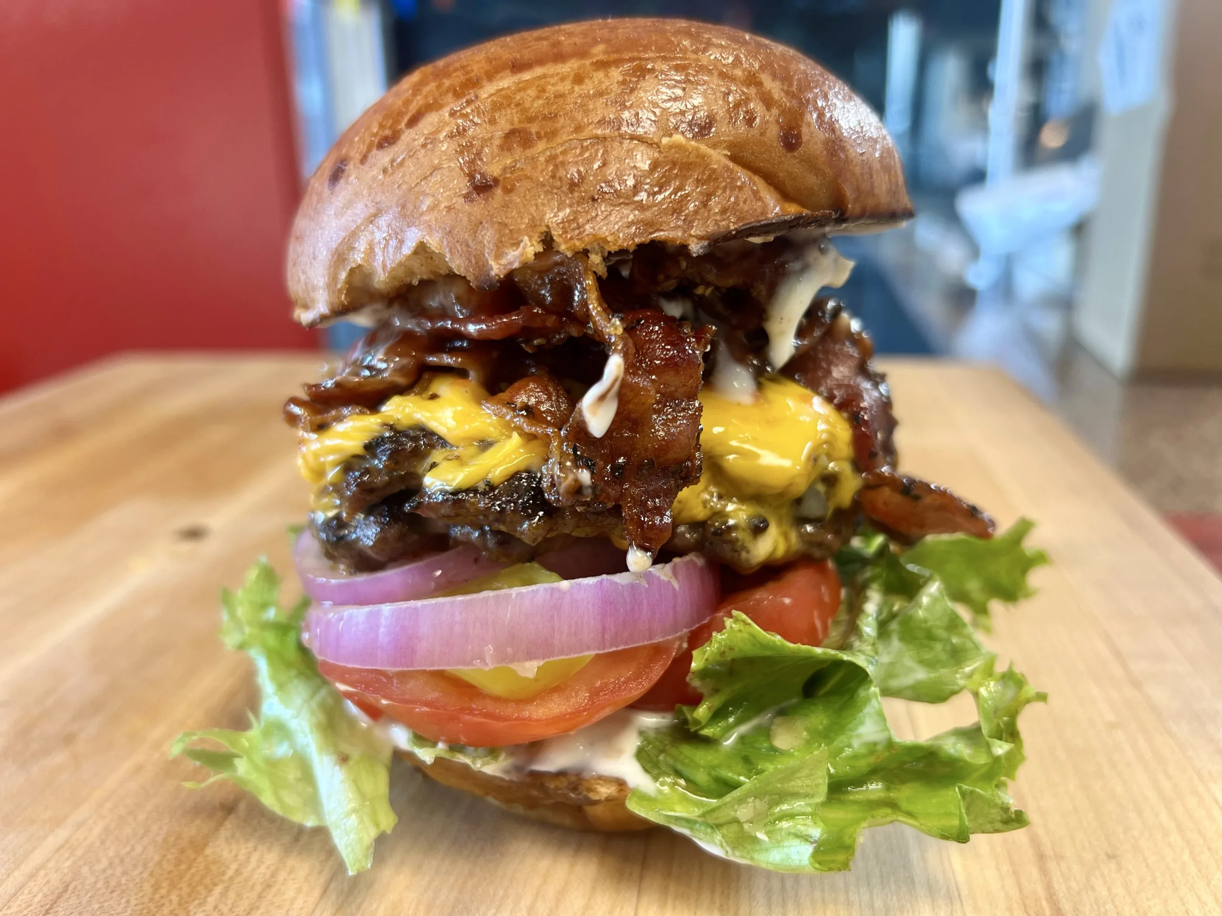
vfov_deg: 53.1
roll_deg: +1.4
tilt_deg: -19.4
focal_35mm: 26
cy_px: 458
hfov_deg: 67.3
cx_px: 611
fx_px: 918
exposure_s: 1/60
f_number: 1.5
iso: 80
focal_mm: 5.7
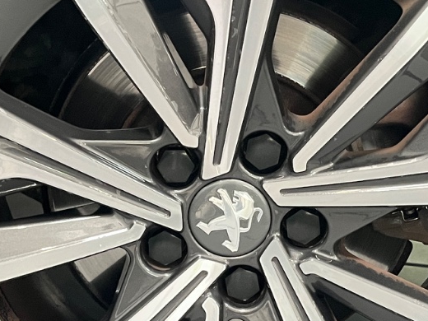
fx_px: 989
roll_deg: +0.6
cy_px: 178
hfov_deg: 24.4
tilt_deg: -19.9
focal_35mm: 80
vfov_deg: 18.4
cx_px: 253
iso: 320
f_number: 1.6
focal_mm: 5.1
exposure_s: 1/50
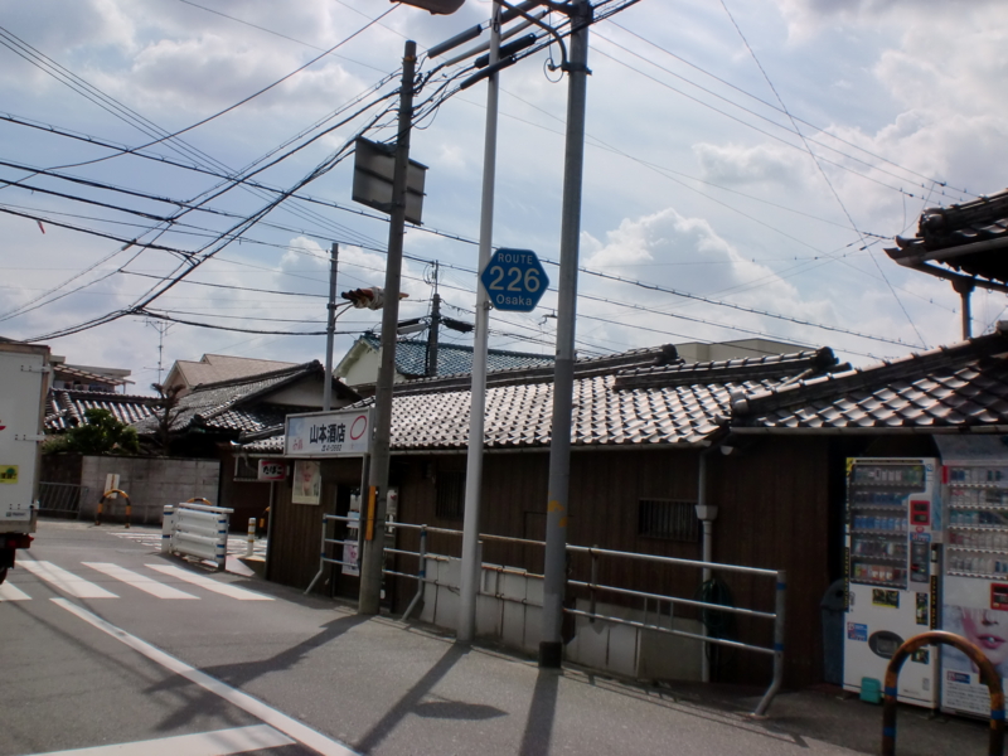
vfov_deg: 40.7
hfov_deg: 52.6
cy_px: 378
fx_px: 1019
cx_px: 504
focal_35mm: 35
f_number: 5.6
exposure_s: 1/1600
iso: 64
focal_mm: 6.3
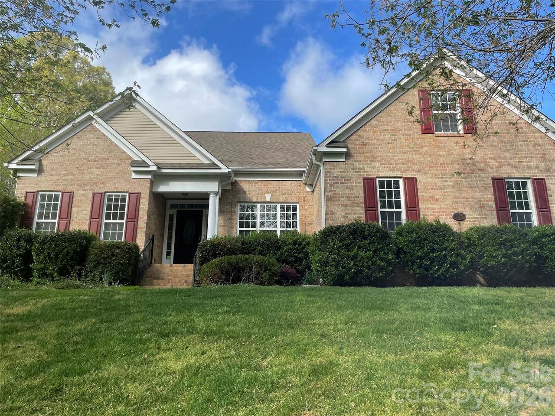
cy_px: 208
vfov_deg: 53.1
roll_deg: +0.3
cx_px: 278
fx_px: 417
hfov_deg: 67.3
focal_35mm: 26
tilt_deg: +15.0
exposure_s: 1/1667
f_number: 1.6
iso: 32
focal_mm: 4.2
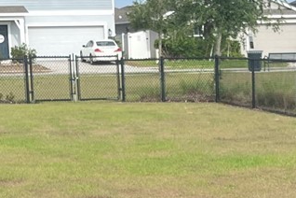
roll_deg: +1.6
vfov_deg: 9.8
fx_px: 1118
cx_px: 252
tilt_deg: -12.9
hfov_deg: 15.0
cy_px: 275
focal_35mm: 136
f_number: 1.6
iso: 50
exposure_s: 1/2463
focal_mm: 5.1
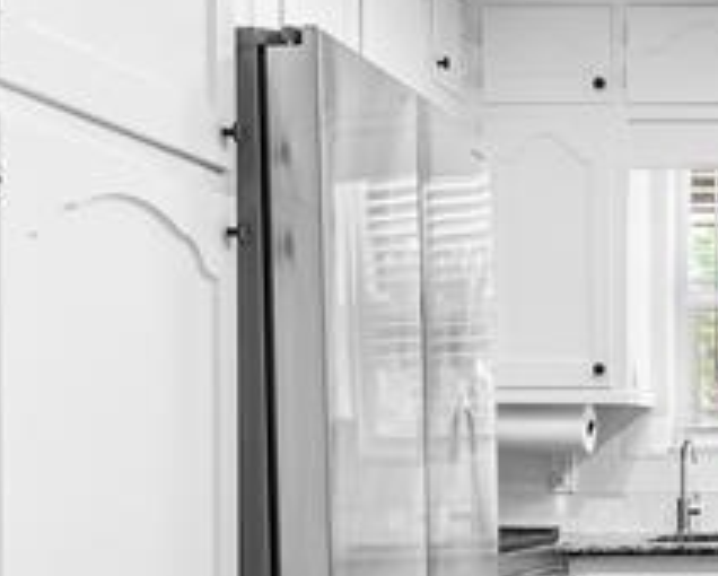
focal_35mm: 68
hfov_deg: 23.8
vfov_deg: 22.3
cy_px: 430
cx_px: 986
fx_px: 1446
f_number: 11
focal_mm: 10
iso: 100
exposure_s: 1/1.67
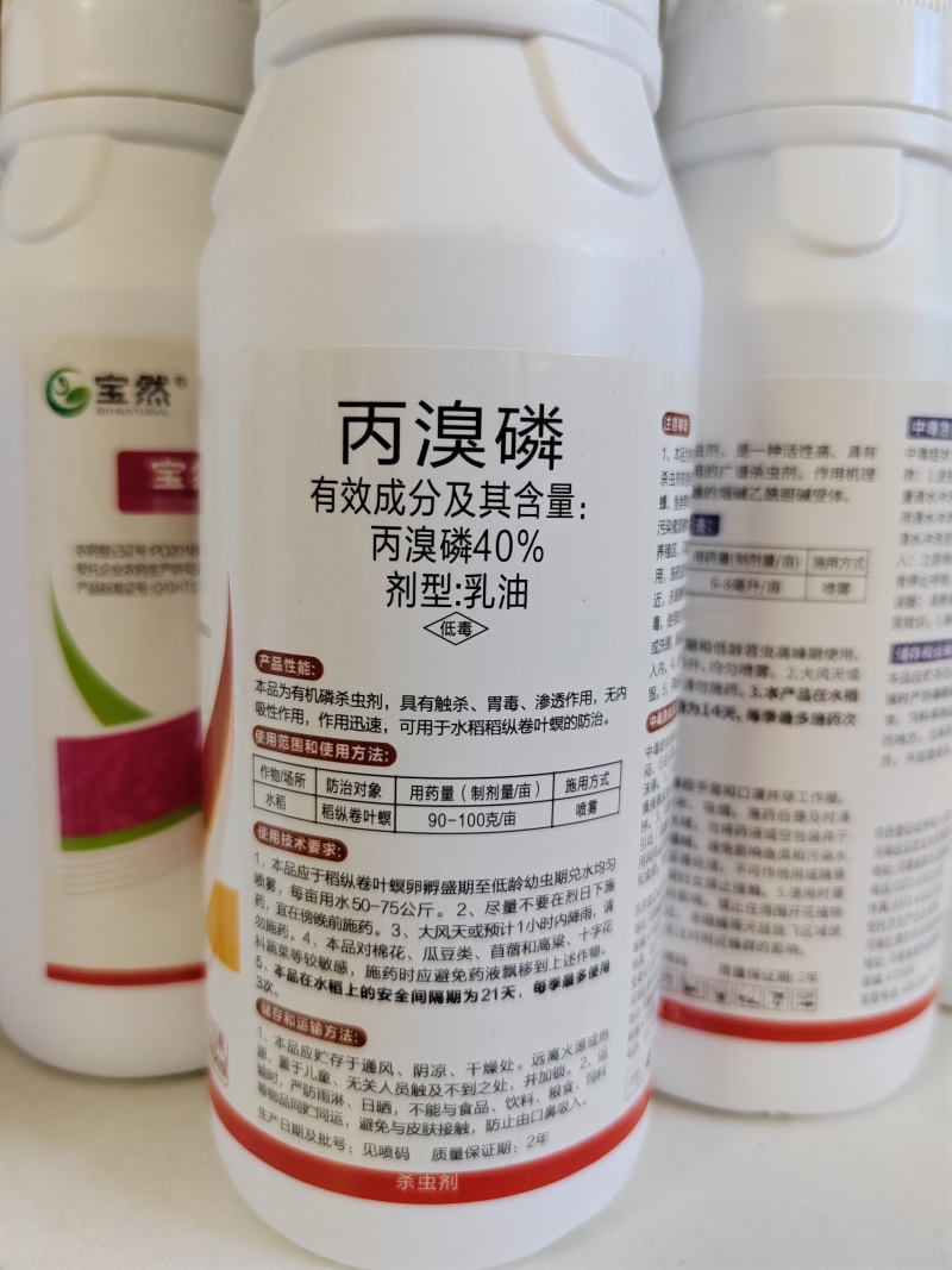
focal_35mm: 27
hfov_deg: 51.3
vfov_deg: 65.3
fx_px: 990
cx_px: 476
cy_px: 635
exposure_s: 1/100
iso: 2000
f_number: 1.8
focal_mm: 6.14
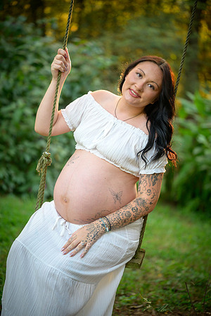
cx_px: 106
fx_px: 923
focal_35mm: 105
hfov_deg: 13.0
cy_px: 158
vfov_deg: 19.5
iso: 800
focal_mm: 105
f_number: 2.8
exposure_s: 1/125
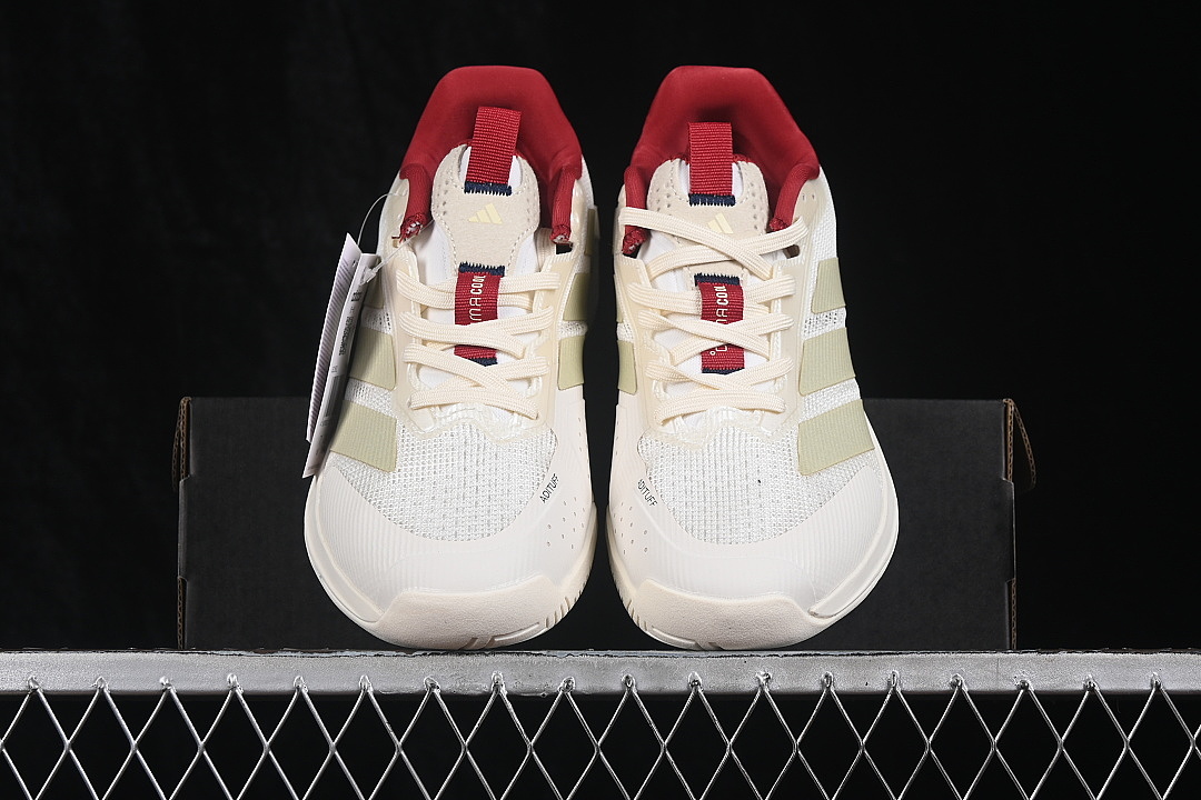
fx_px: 2502
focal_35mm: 75
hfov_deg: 27.0
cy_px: 400
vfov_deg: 18.2
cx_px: 600
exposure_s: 1/80
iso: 160
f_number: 8
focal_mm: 50
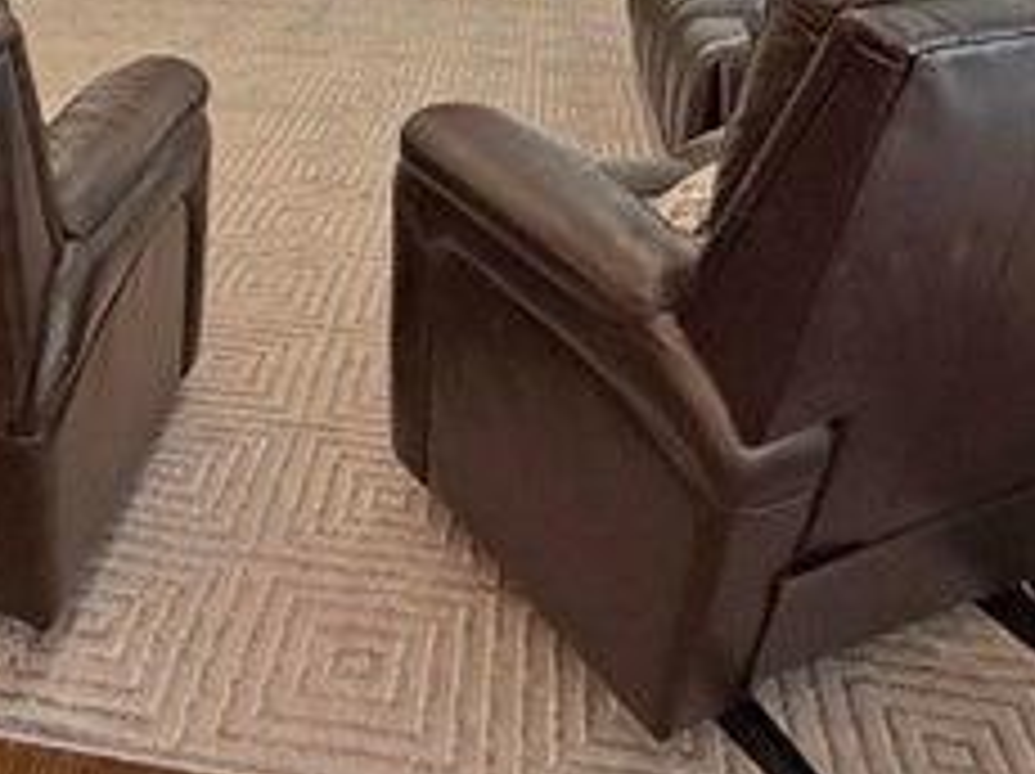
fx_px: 1165
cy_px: -180
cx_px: 328
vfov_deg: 30.5
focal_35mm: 39
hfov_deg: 47.0
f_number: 2.2
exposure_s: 1/60
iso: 320
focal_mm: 2.22
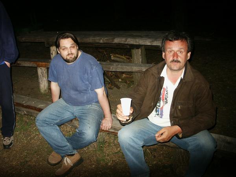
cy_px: 88
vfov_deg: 40.7
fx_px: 239
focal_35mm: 35
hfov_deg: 52.6
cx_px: 118
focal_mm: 7.18
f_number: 3
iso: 200
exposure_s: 1/45
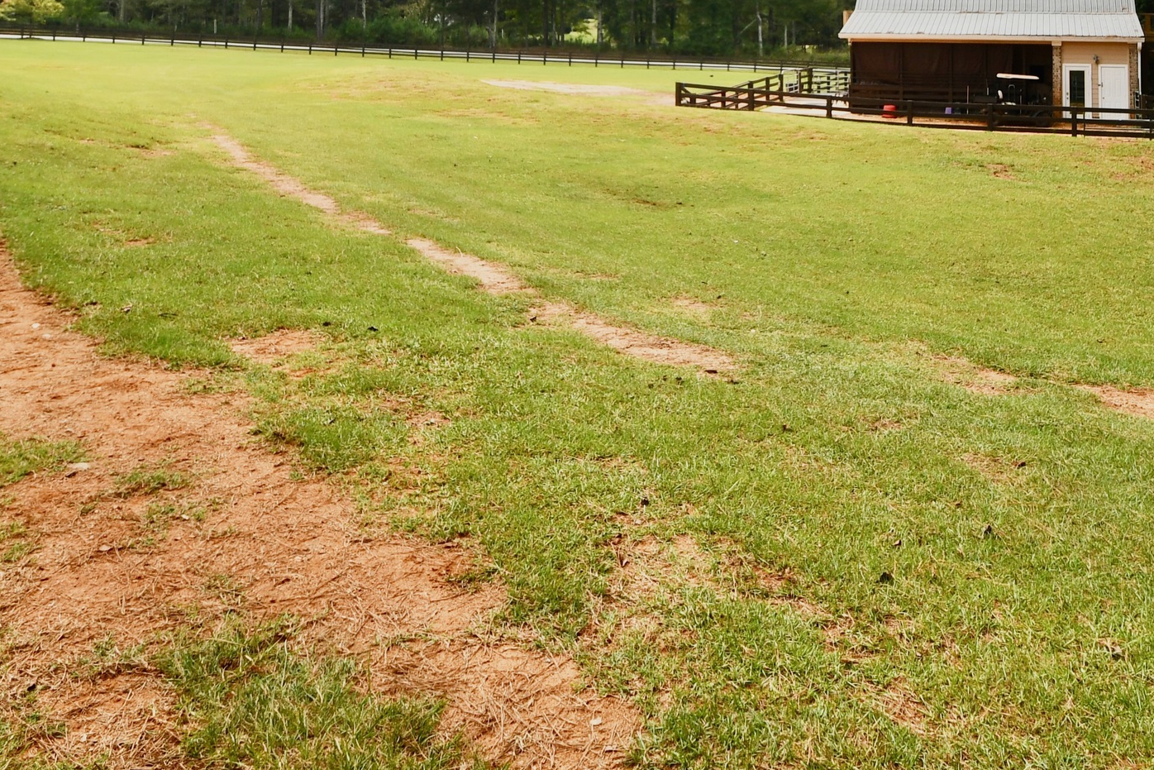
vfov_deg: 35.3
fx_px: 1058
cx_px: 758
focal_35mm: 33
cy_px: -39
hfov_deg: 56.1
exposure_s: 1/250
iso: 110
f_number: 8
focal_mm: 10
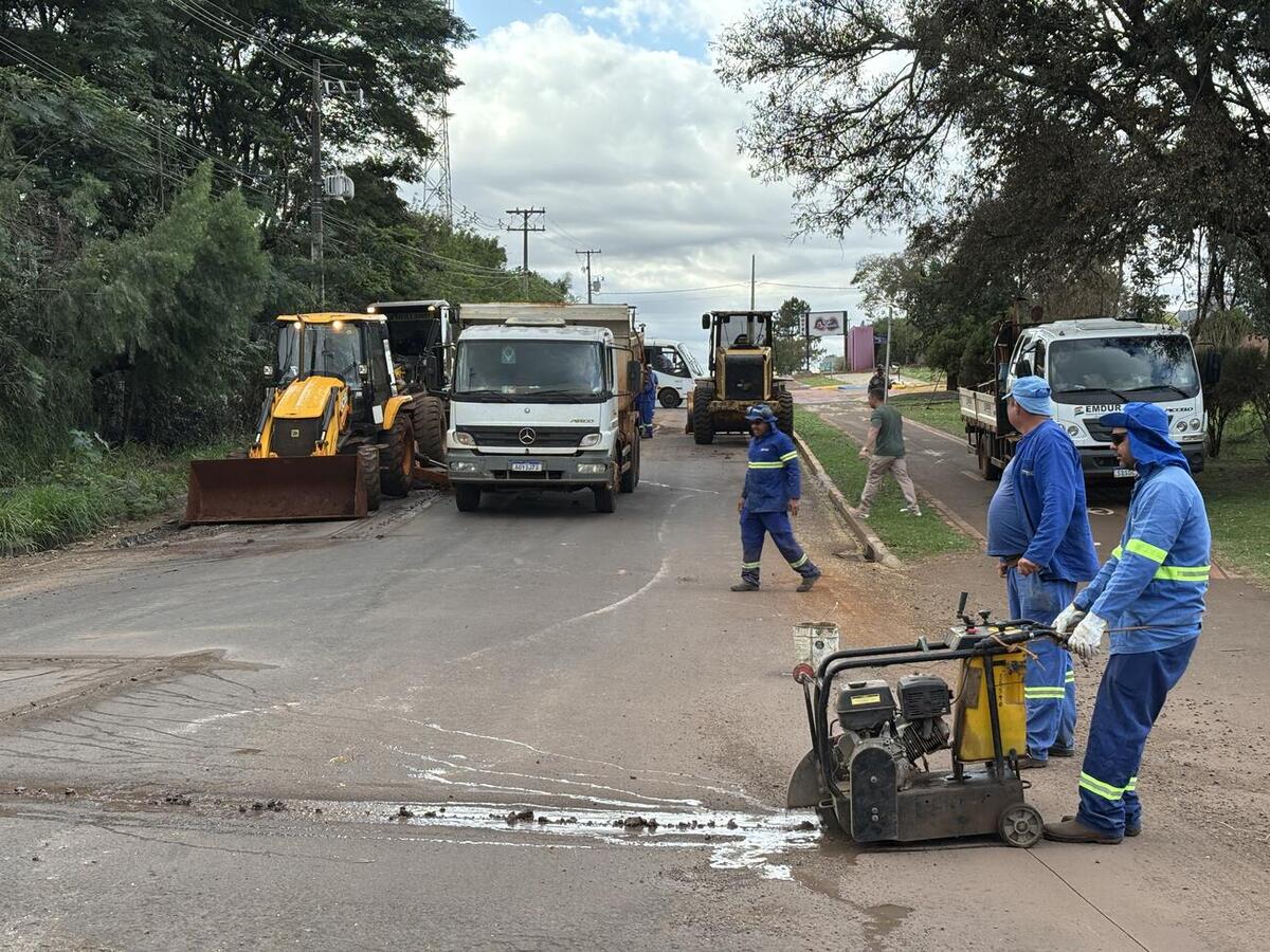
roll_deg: +1.5
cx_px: 635
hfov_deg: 36.8
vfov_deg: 28.0
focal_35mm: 52
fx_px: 1908
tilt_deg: -0.3
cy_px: 476
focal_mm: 5.96
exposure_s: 1/381
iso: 32
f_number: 1.6
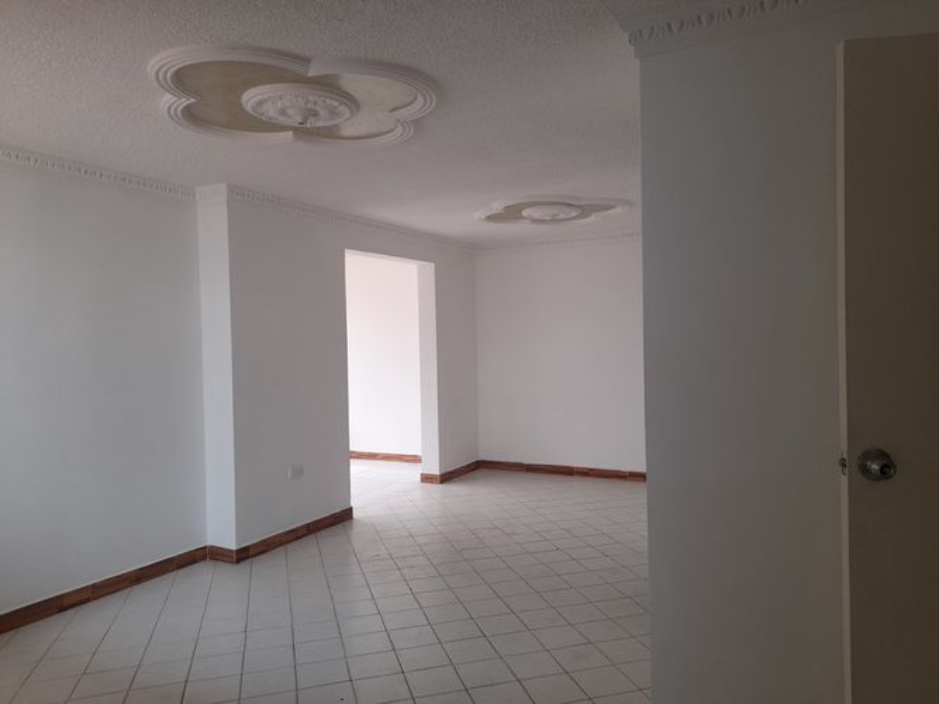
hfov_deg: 69.4
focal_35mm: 25
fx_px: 678
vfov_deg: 54.9
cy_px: 352
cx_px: 470
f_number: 2
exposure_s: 1/60
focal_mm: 4.6
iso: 40
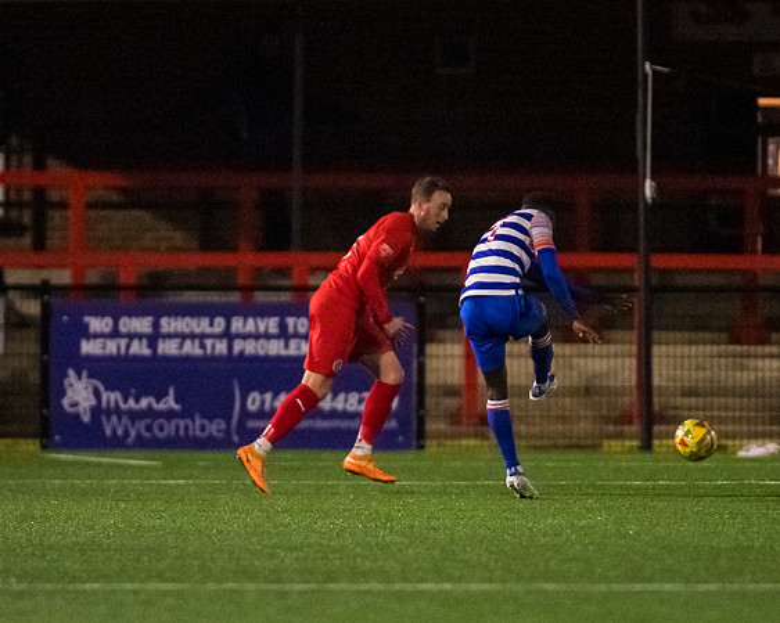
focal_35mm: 709
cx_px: 432
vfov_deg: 2.2
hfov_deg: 2.7
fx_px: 16370
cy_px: 348
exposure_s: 1/1250
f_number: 2.8
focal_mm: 300
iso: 8000
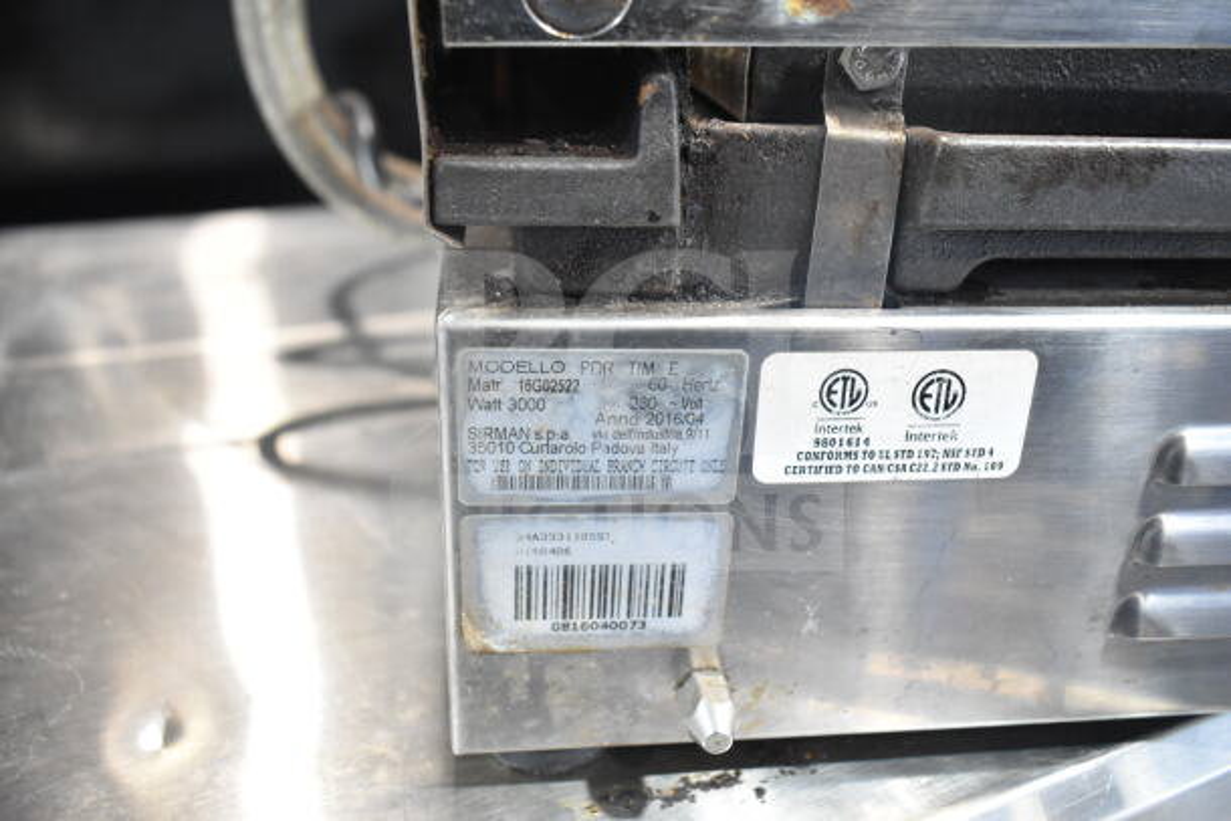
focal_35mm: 32
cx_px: 616
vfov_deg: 41.7
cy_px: 410
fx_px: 1077
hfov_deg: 59.5
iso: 1600
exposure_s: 1/80
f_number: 4.5
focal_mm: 21
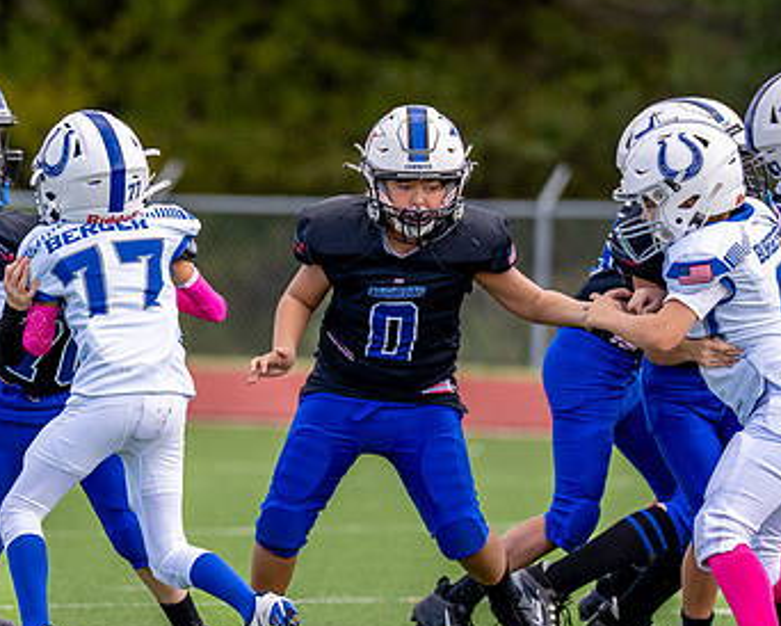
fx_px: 13021
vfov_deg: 2.8
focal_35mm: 563
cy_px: 336
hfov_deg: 3.4
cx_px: 117
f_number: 2.8
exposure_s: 1/2500
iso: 250
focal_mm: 200
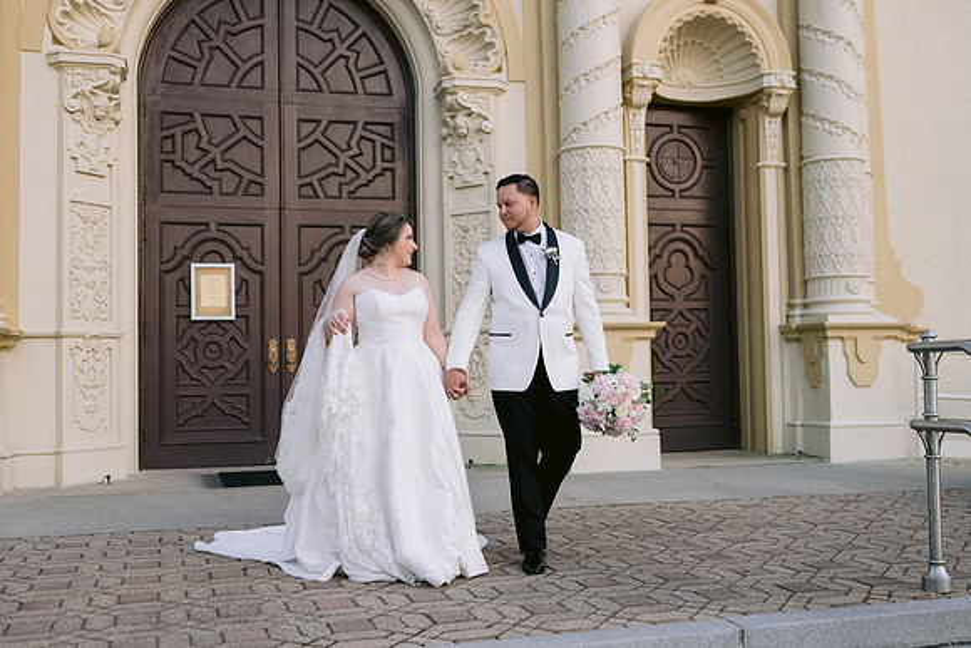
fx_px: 1082
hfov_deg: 48.3
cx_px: 480
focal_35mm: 40
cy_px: 321
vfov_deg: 33.3
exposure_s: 1/500
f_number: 2.8
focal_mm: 35
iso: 400
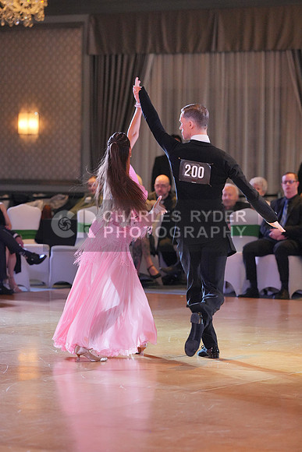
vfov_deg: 13.7
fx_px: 1886
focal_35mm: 150
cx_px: 151
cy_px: 226
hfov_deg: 9.2
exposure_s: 1/500
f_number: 4
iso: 6400
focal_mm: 150
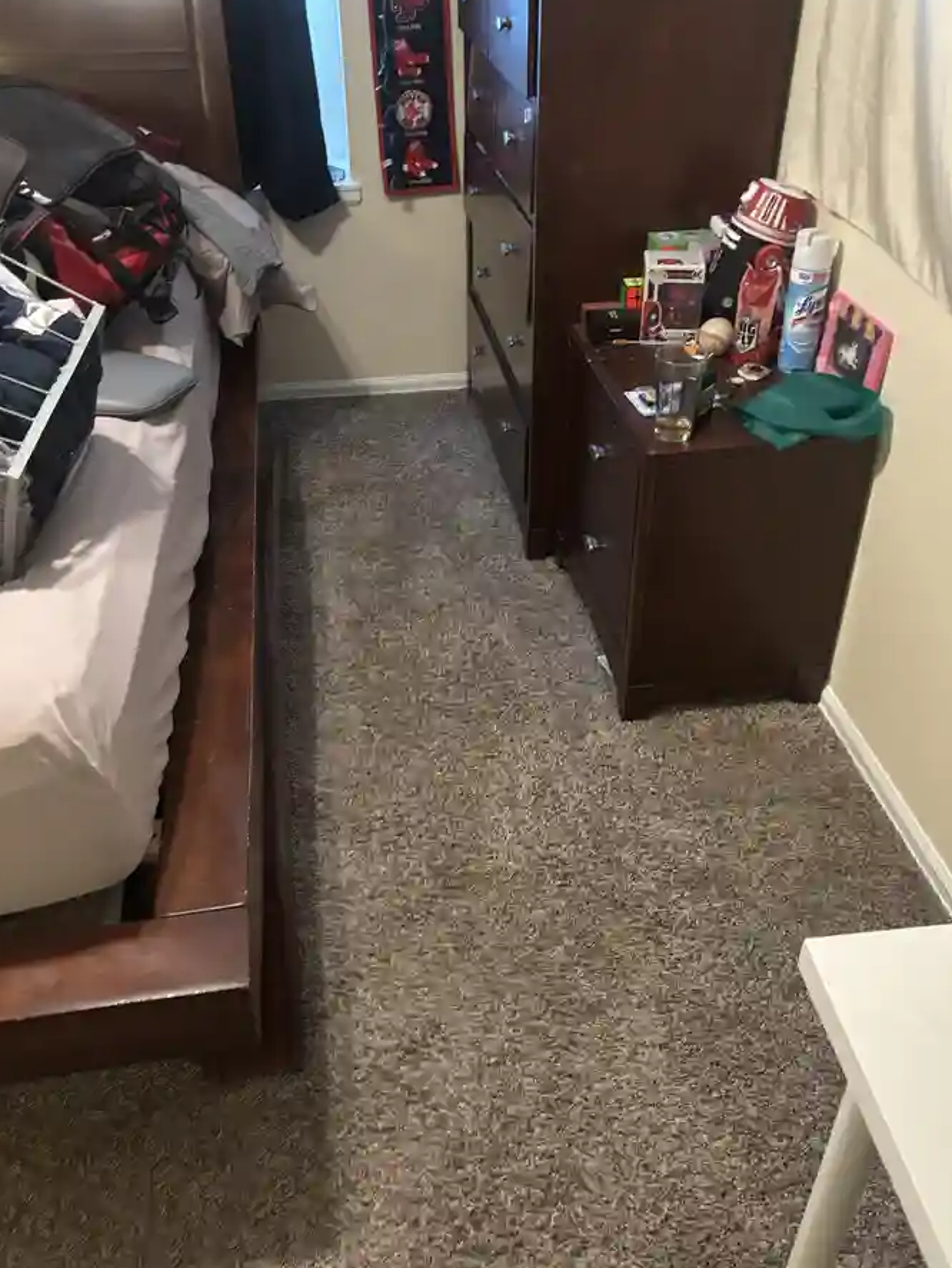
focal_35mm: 30
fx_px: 1099
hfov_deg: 46.8
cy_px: 622
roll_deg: +0.9
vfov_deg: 59.9
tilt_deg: -36.4
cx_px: 480
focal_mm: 5.96
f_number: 1.6
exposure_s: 1/30
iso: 640
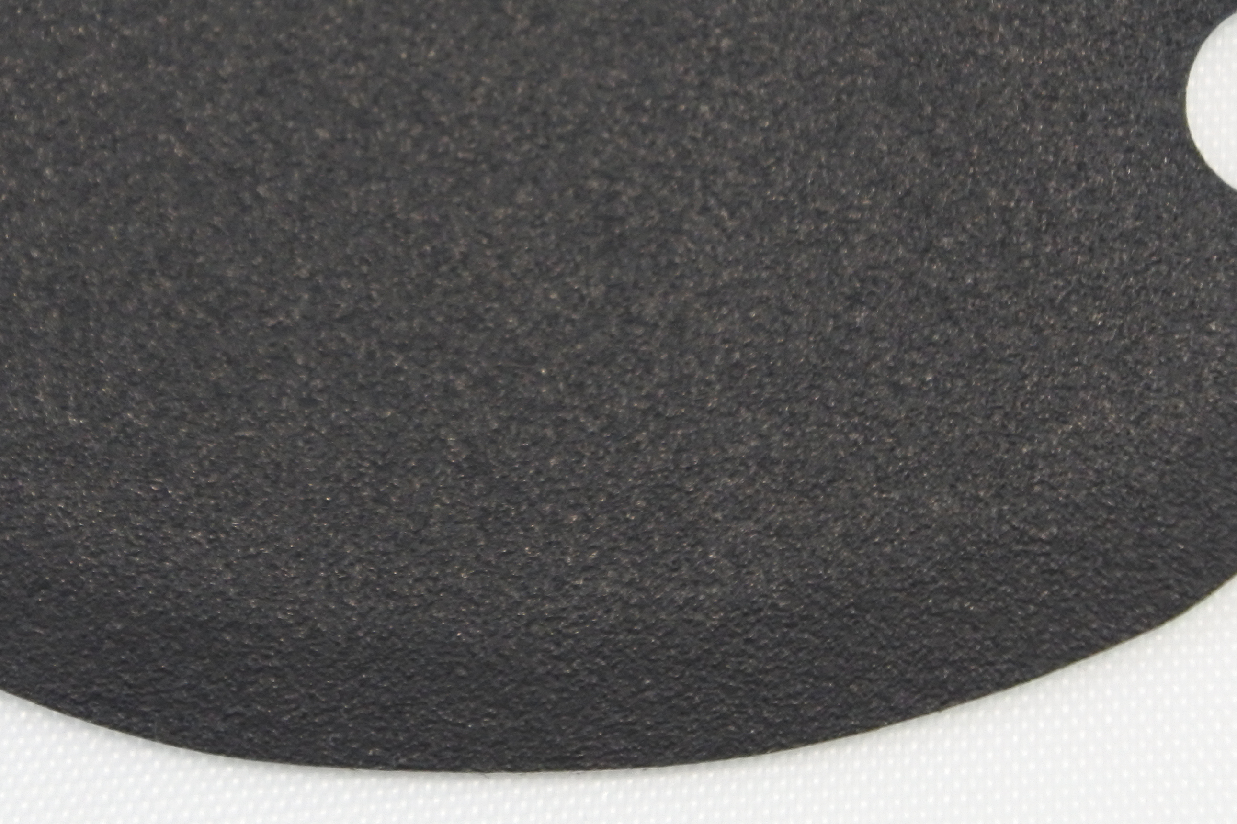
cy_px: 100
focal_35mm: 166
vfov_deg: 8.2
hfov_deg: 12.4
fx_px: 5703
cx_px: 383
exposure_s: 1/125
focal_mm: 28.8
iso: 720
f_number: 5.6
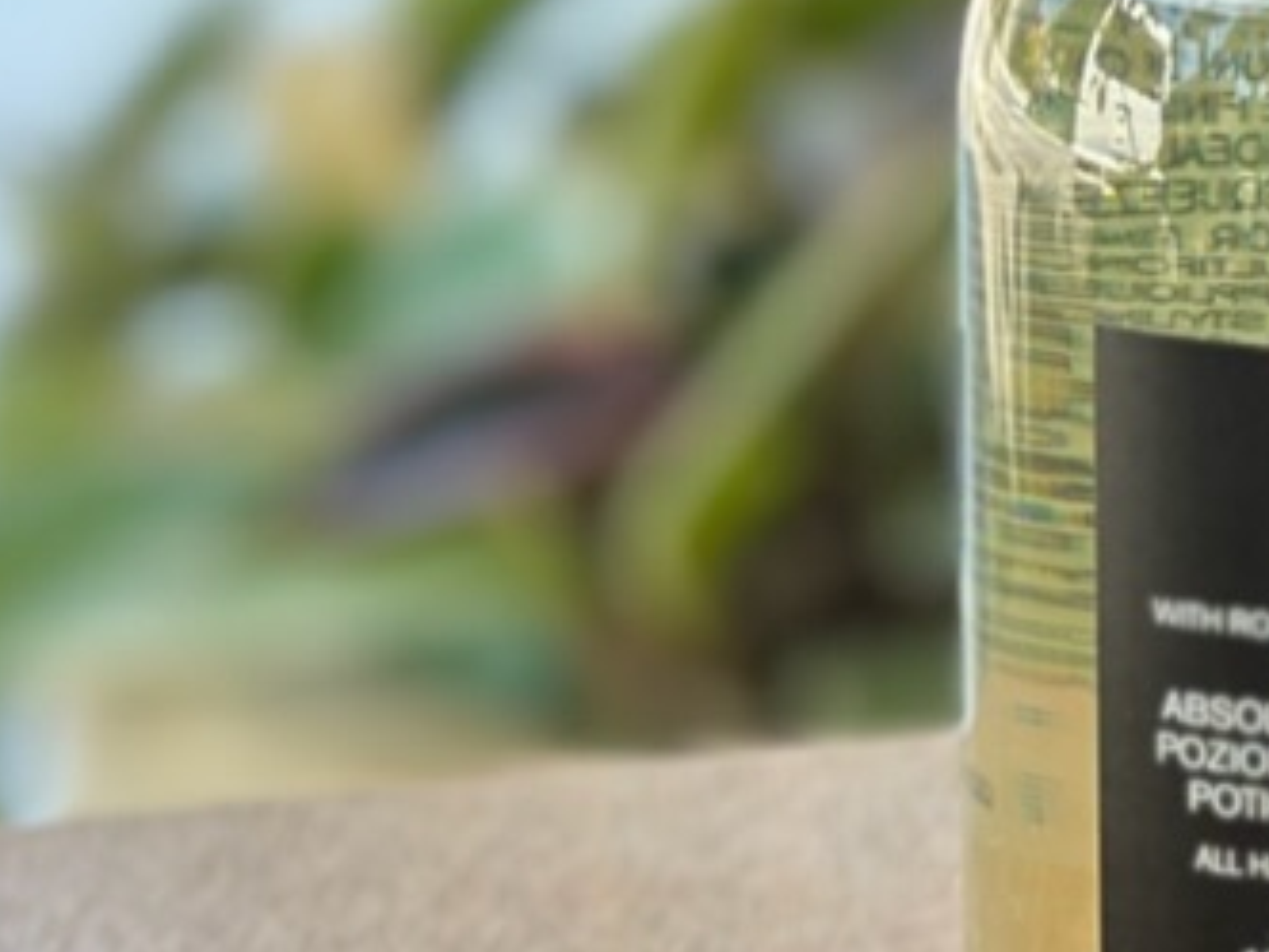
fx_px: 6782
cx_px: 1387
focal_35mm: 185
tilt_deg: -10.4
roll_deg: +0.1
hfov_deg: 10.6
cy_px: -359
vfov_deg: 7.9
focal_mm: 6.86
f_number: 1.78
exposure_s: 1/136
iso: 80
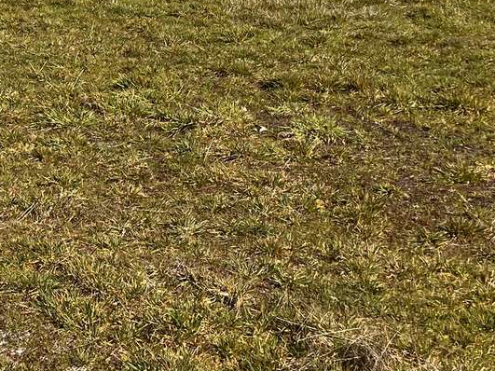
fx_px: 1344
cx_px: 66
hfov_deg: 20.5
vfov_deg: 15.0
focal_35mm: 94
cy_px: -117
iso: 50
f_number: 1.5
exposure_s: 1/3704
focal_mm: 5.7
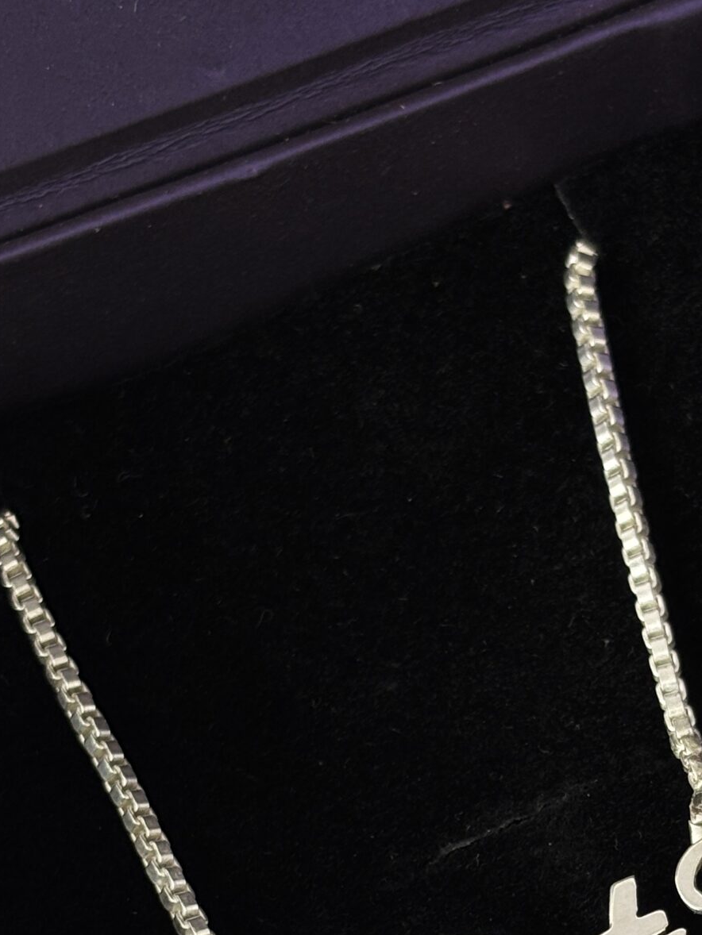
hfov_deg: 13.1
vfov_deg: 17.2
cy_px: 838
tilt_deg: -60.1
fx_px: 3054
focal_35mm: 113
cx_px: 538
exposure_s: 1/115
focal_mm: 5.96
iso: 50
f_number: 1.6
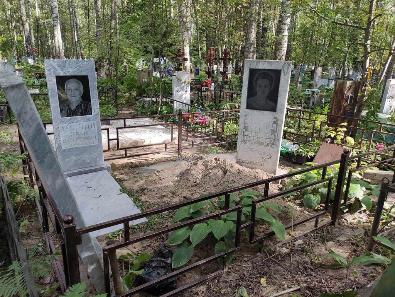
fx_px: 297
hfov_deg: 67.3
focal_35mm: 26
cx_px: 198
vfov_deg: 53.1
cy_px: 148
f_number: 1.75
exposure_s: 1/120
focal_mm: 4.77
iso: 128
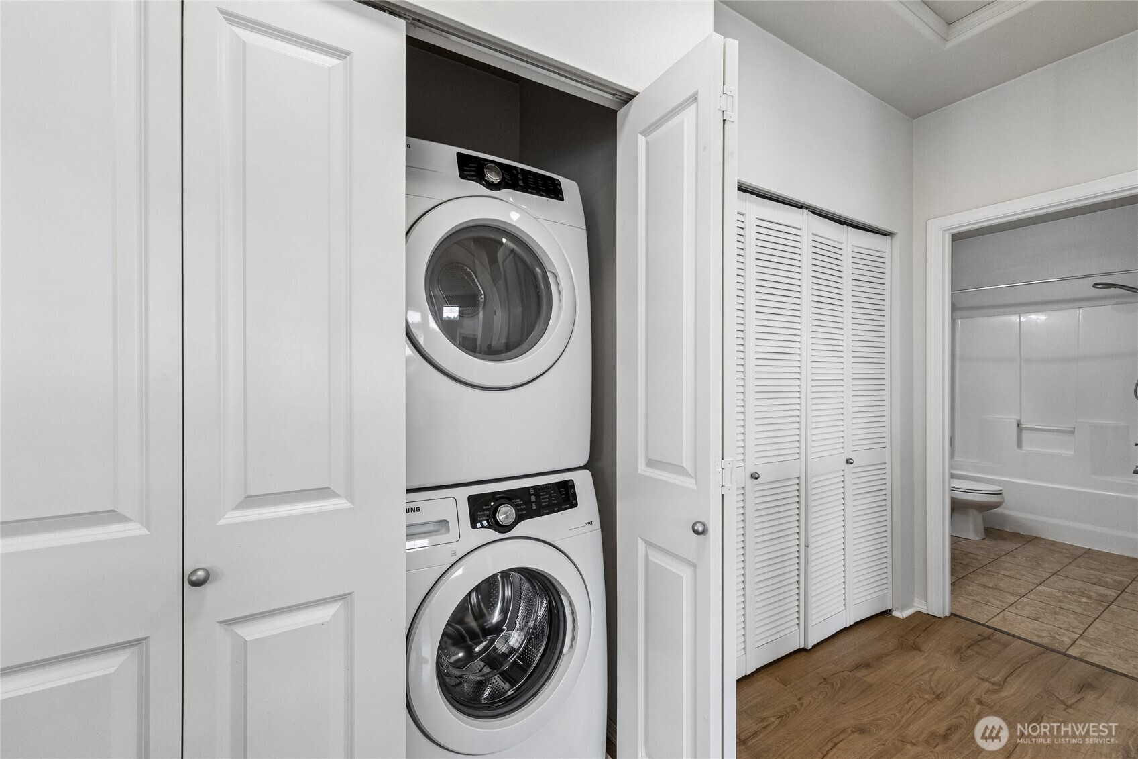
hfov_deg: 100.4
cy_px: 380
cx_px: 569
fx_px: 474
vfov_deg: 77.3
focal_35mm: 15
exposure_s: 1/13
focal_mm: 10
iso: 250
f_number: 9
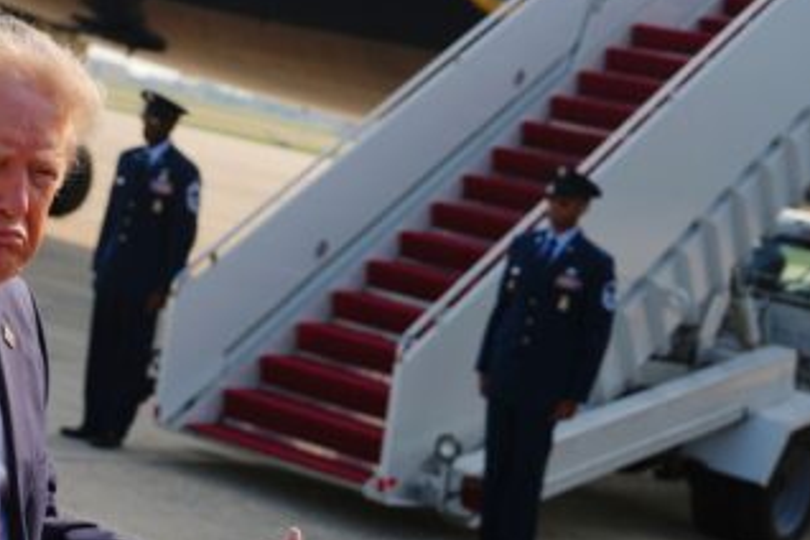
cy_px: 145
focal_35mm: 99
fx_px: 2227
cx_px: 321
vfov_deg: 13.8
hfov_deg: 20.6
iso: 50
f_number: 4
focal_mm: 41
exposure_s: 1/640
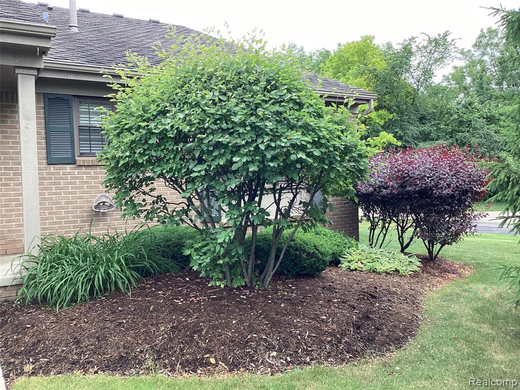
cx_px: 260
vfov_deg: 45.4
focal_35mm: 31
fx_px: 466
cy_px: 195
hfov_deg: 58.4
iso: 25
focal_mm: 3.3
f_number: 2.4
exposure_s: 1/120
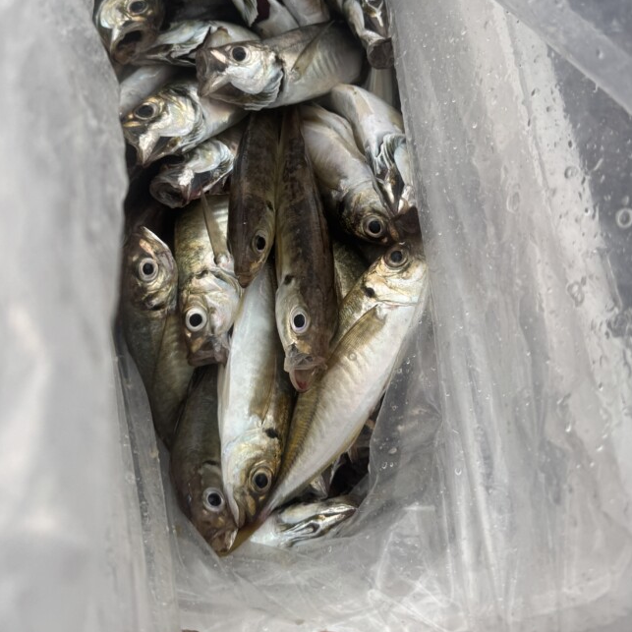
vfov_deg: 49.0
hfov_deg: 49.7
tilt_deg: -70.3
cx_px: 304
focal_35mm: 33
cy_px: 220
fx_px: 682
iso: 64
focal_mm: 6.76
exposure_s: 1/121
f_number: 1.78
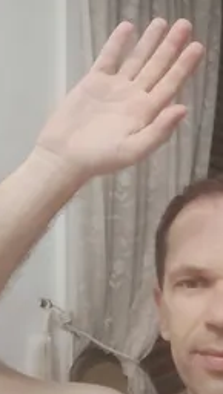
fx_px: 440
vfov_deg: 48.3
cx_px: 240
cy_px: 192
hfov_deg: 26.4
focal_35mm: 42
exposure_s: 1/20
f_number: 2
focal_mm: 3.74
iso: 658
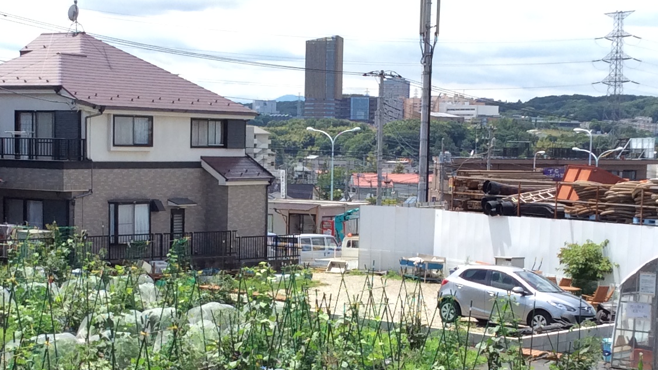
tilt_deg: -6.6
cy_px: 261
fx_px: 1396
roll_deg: +0.2
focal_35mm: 80
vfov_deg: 15.1
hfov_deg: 26.5
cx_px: 262
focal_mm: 3.3
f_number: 2.4
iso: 32
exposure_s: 1/907
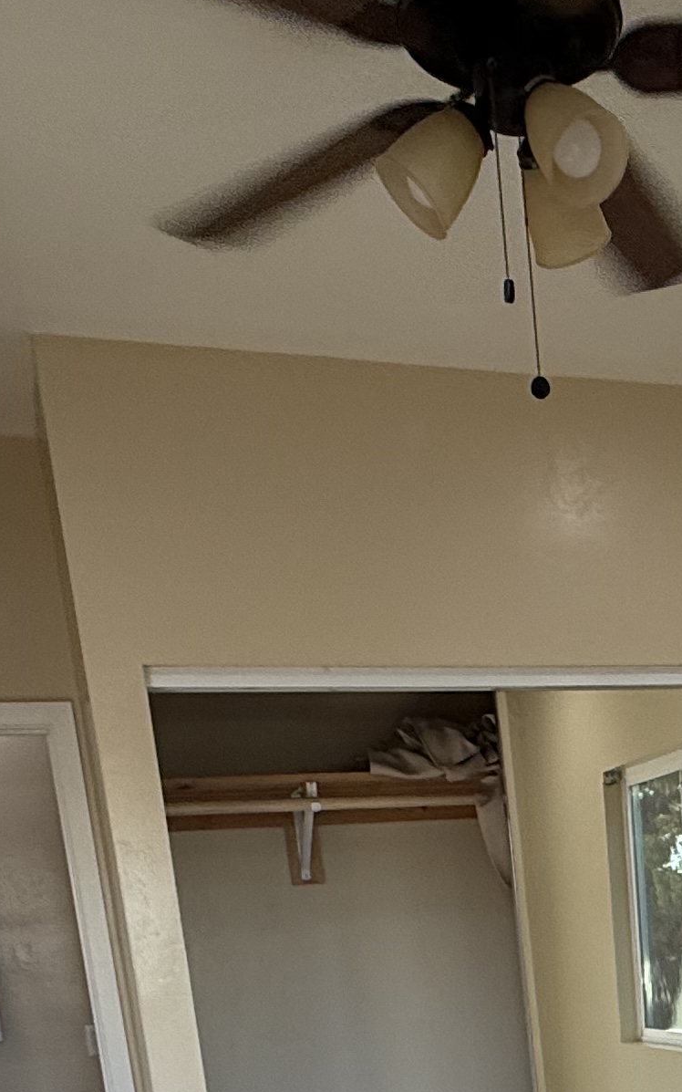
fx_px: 1487
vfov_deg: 34.1
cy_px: 1242
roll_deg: +4.5
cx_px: 750
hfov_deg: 24.1
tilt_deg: -11.7
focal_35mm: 50
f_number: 2.2
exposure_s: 1/120
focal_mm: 2.22
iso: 100
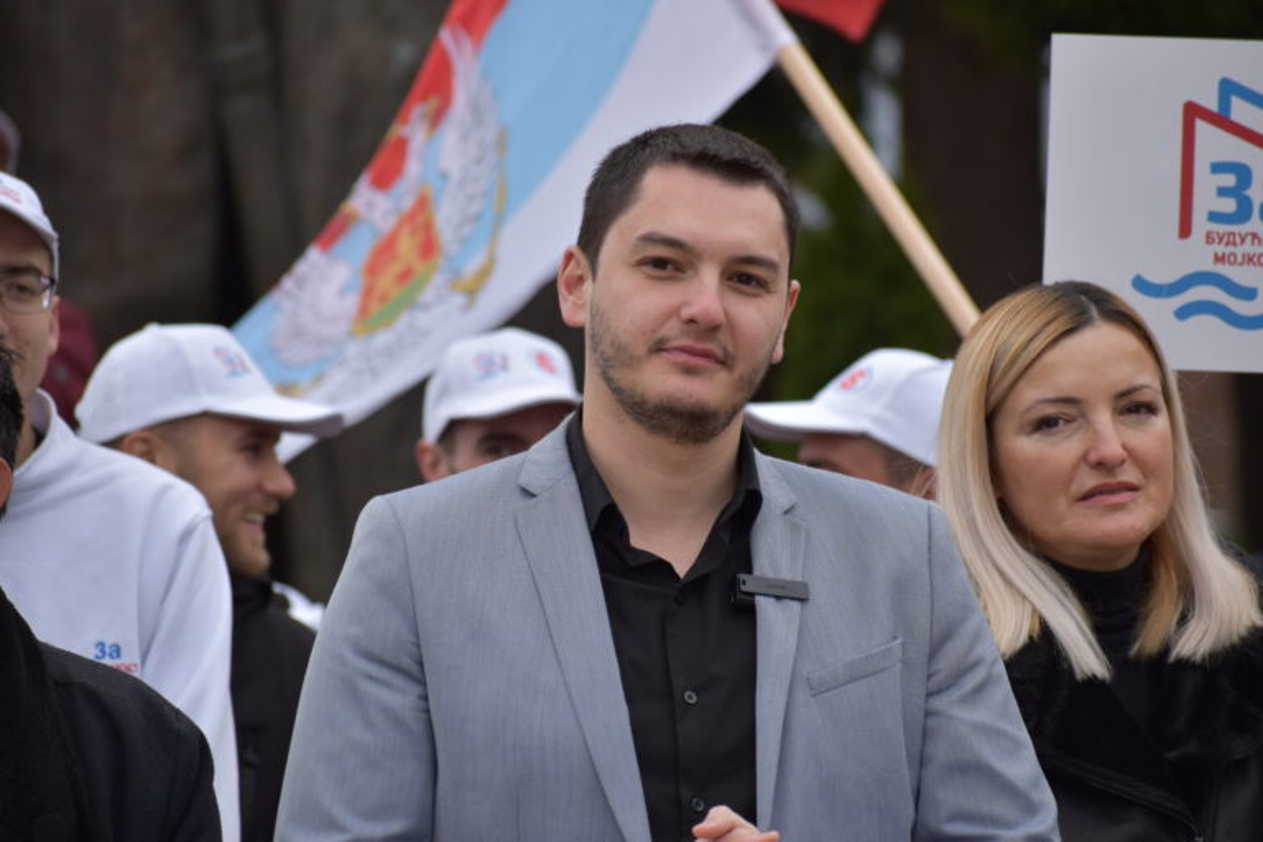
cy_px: 421
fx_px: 8682
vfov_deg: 5.6
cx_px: 632
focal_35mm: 248
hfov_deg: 8.3
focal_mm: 165
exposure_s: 1/500
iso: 220
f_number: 5.6
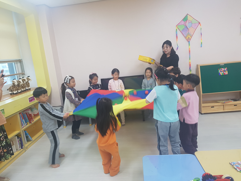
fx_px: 181
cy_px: 90
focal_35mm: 26
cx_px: 120
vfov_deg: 53.1
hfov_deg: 67.3
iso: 64
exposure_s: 1/60
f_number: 1.7
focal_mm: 4.2
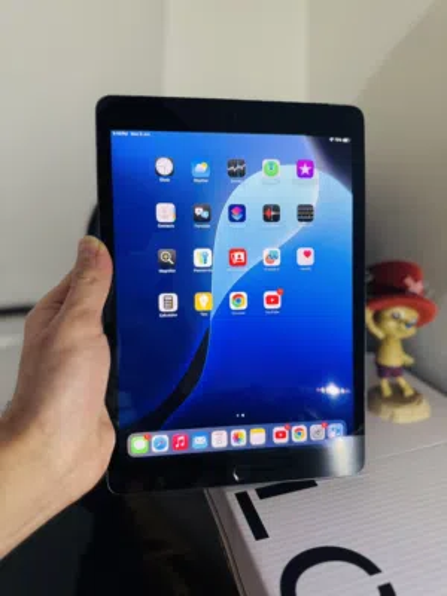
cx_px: 224
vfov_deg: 71.6
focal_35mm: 24
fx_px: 413
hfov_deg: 56.8
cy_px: 298
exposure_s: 1/50
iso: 200
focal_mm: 6.76
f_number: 1.78
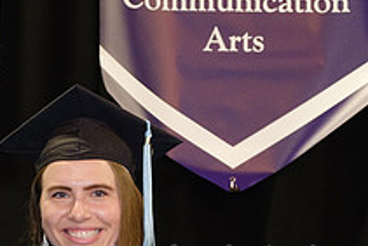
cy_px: 364
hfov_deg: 13.2
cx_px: -9
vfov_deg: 8.8
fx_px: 1565
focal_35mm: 153
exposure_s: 1/125
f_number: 4
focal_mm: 24.9
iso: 1250
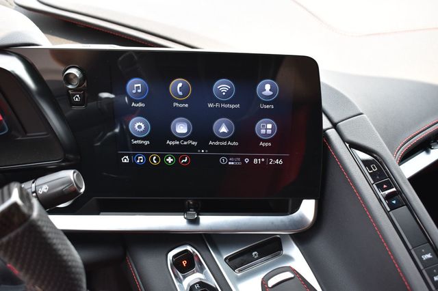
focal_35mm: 40
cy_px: 146
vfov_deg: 33.0
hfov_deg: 47.9
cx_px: 219
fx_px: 492
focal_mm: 27
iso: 400
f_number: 5.6
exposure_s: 1/125
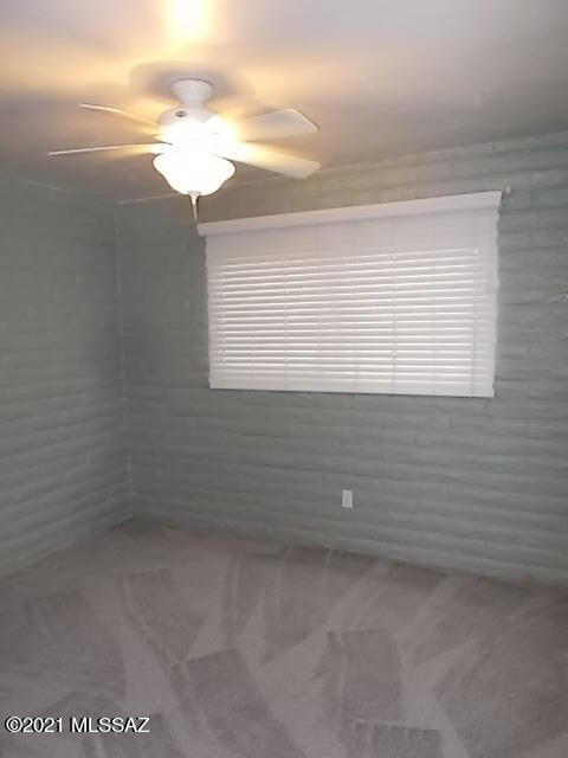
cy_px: 379
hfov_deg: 53.1
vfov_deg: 67.3
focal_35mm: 26
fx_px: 569
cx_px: 284
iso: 220
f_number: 3.2
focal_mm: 4.6
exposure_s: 1/25
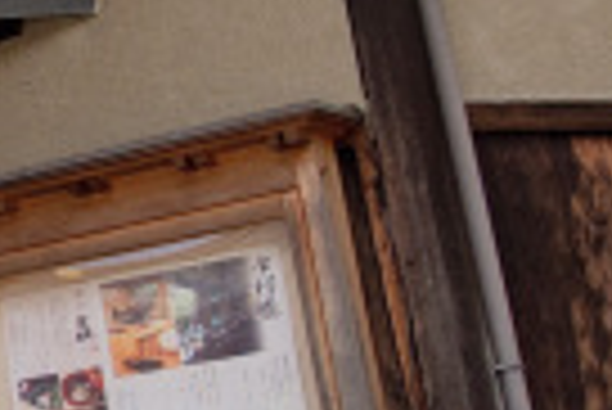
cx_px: -1084
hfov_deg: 10.2
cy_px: 151
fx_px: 2706
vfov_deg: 8.7
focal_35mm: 159
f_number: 4.5
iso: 400
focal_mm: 18
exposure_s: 1/800
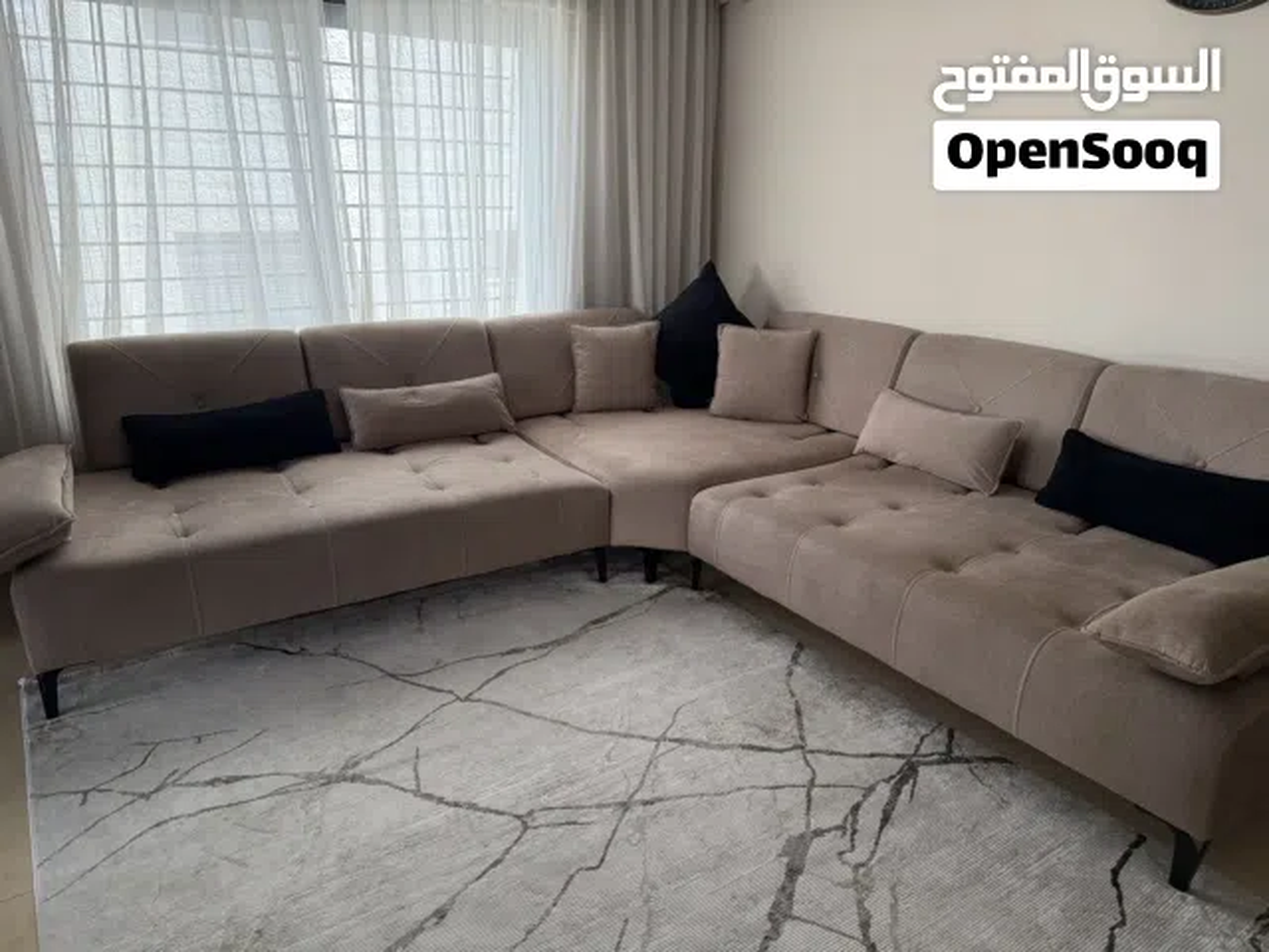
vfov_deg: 56.8
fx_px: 880
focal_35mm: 24
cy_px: 476
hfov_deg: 71.6
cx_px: 634
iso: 200
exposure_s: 1/228
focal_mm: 6.76
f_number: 1.78
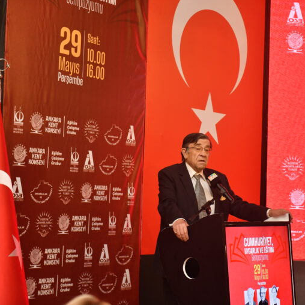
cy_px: 152
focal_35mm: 90
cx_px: 202
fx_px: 897
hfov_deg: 19.2
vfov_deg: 19.3
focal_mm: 70
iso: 800
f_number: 2.8
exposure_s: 1/200
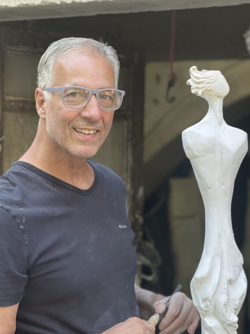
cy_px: 213
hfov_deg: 14.4
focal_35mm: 103
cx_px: 110
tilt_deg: -2.8
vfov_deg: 19.0
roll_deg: -0.8
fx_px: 992
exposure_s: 1/121
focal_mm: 9
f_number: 2.8
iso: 200
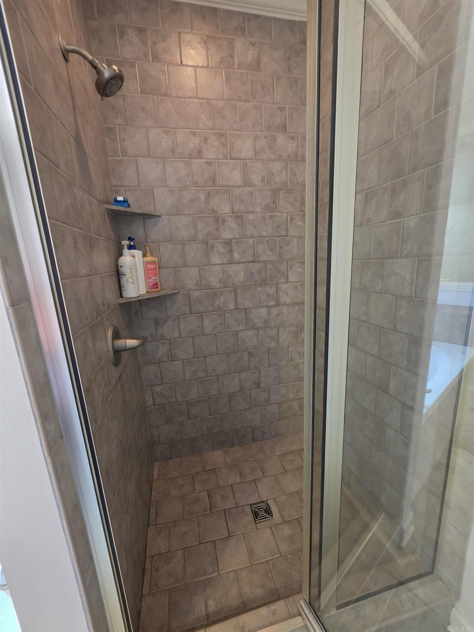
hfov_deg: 89.9
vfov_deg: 106.2
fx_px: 237
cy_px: 316
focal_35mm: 13
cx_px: 237
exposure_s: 1/60
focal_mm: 2.2
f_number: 1.9
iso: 400
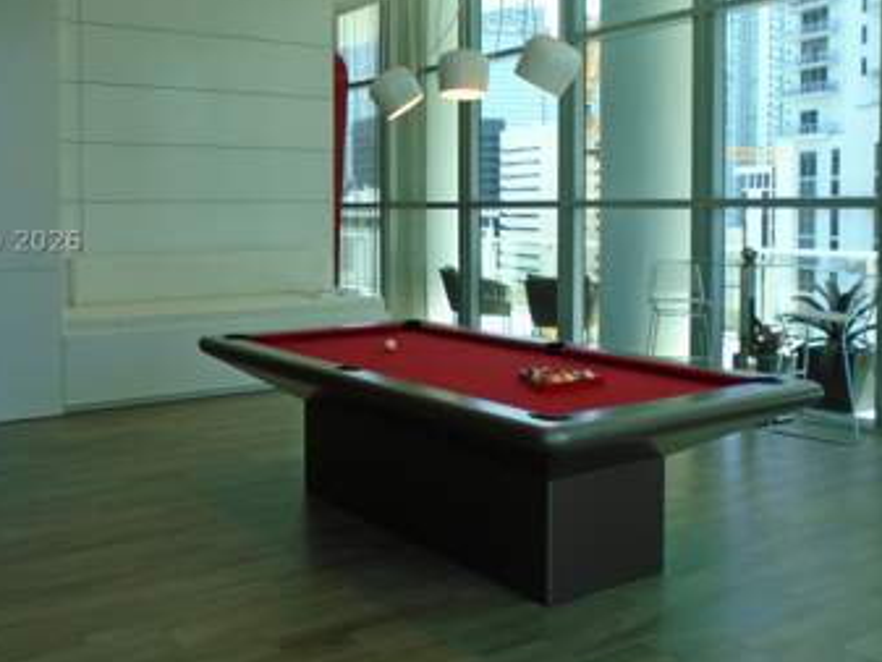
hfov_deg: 49.6
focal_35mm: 37
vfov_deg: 38.4
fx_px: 943
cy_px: 241
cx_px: 322
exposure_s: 1/125
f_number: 3.2
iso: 100
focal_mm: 4.6
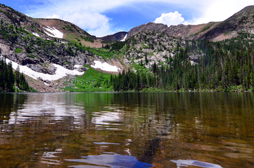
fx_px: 189
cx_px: 80
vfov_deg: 47.5
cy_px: 61
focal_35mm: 27
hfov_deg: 65.6
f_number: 7.1
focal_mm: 11
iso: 100
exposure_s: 1/320
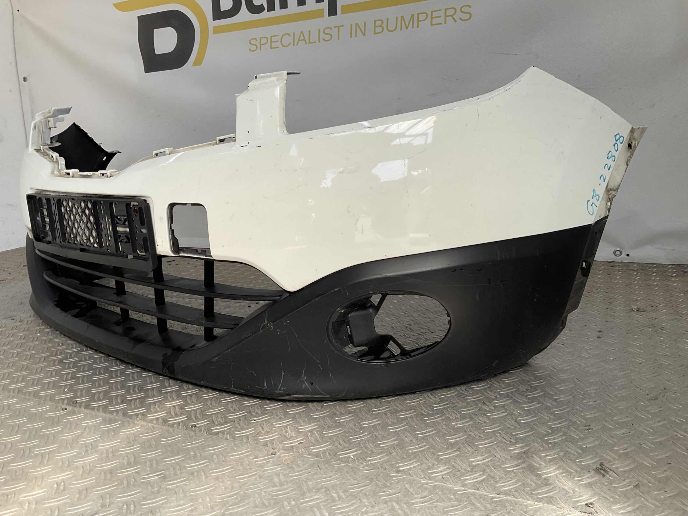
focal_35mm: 29
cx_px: 344
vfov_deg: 48.2
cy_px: 258
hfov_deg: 61.7
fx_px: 576
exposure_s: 1/534
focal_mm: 3
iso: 16
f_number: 1.8
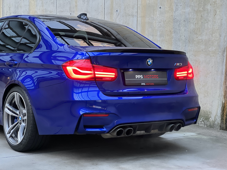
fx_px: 505
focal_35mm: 77
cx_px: 114
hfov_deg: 25.3
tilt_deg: -4.8
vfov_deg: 19.1
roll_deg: -1.2
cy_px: 85
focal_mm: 9
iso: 400
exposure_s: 1/40
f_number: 2.8
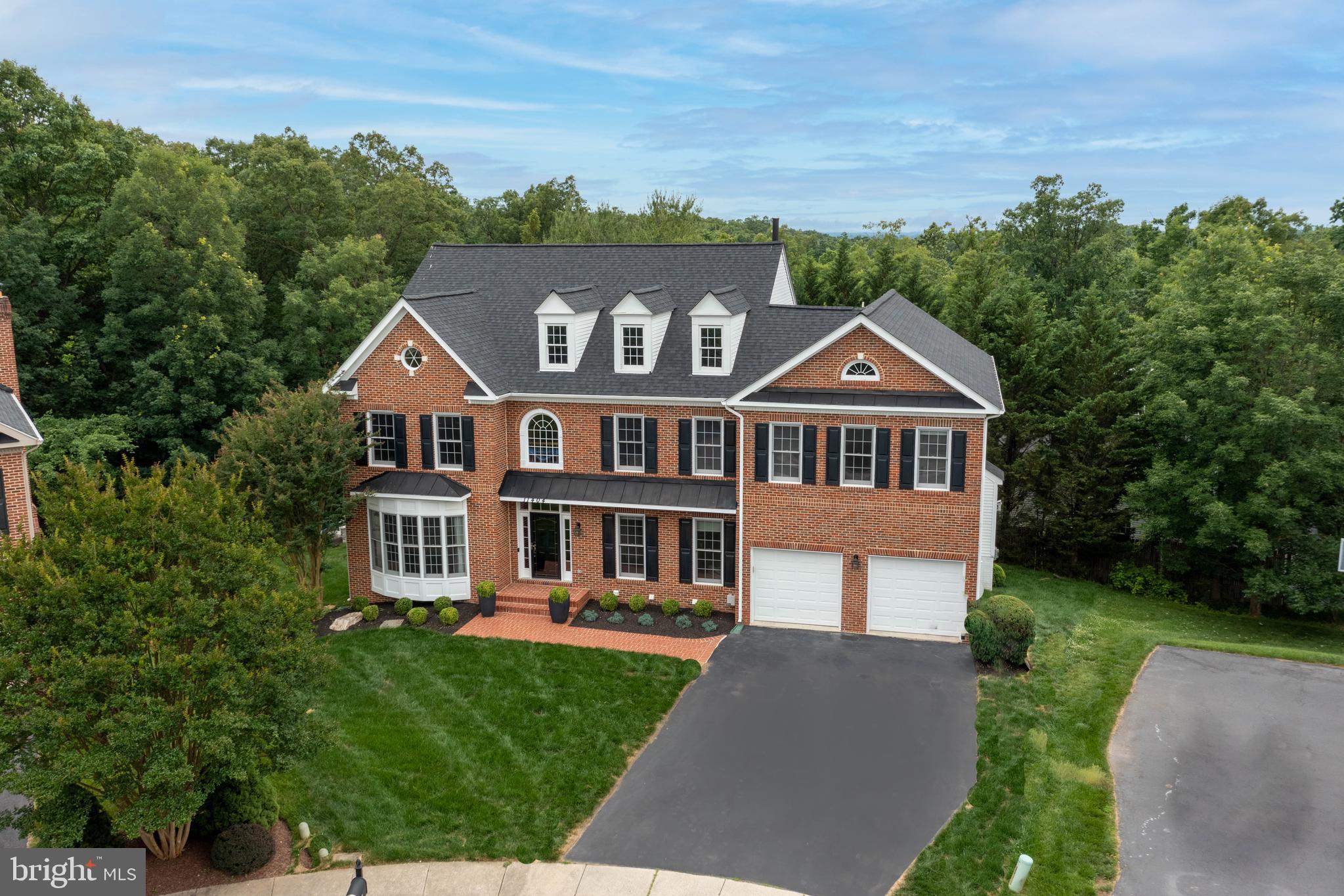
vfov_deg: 46.4
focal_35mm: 28
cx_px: 672
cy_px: 448
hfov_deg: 65.5
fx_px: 1045
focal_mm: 10.26
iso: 100
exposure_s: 1/400
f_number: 4.5
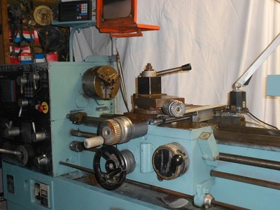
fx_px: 348
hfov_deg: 43.9
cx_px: 140
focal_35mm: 43
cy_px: 105
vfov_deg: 33.6
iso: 400
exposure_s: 1/30
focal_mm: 7.7
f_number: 4.2
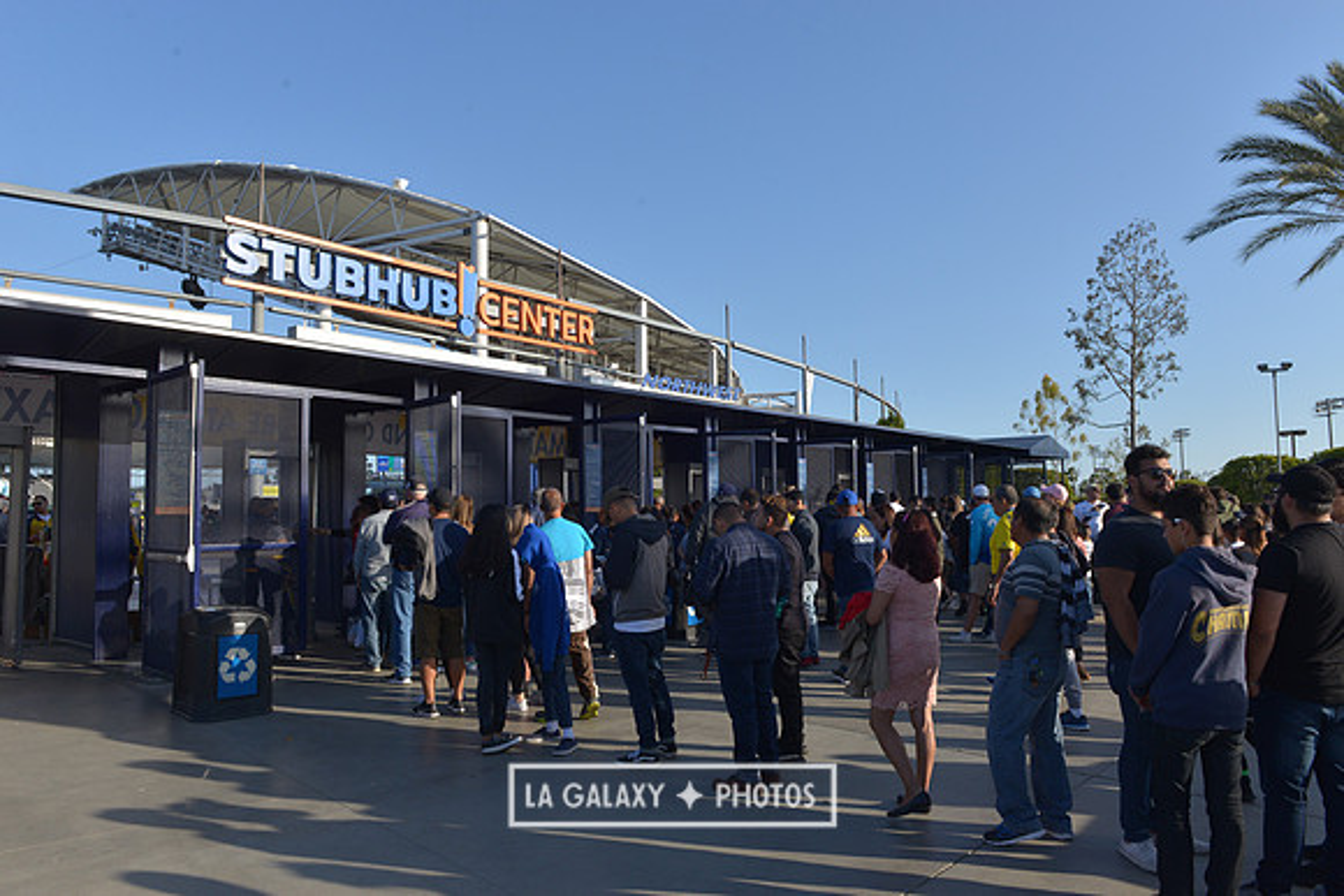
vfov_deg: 53.2
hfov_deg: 73.7
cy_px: 448
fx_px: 896
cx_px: 672
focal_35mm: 24
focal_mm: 24
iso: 400
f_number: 11
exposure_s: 1/500
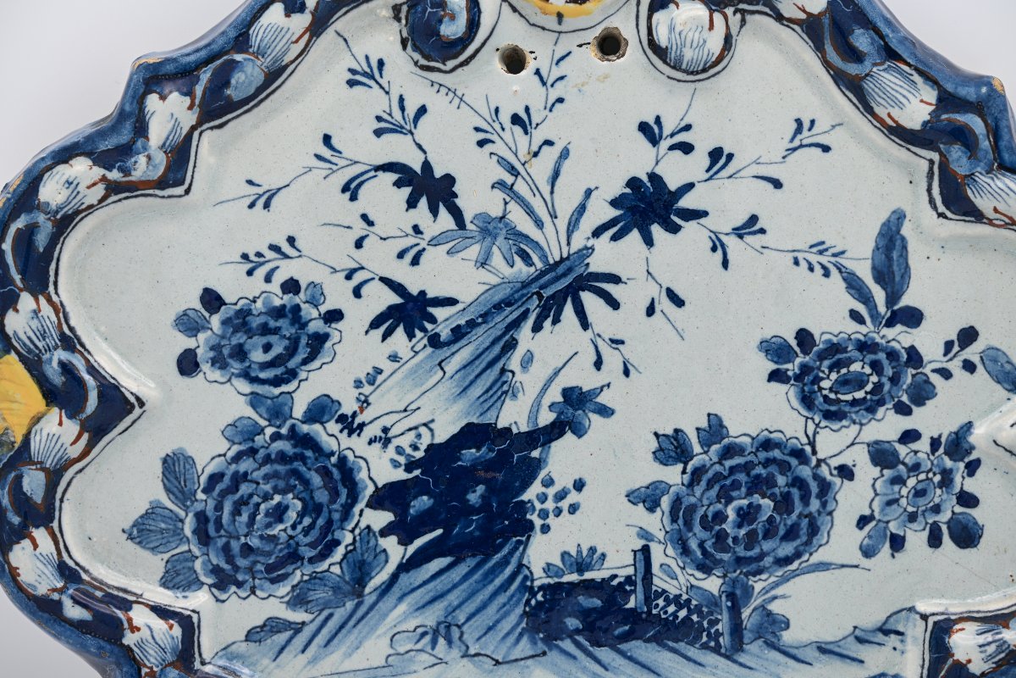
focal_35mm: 145
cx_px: 508
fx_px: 4092
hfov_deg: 14.2
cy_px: 339
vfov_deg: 9.5
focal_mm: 145
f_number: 10
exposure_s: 1/25
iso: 100
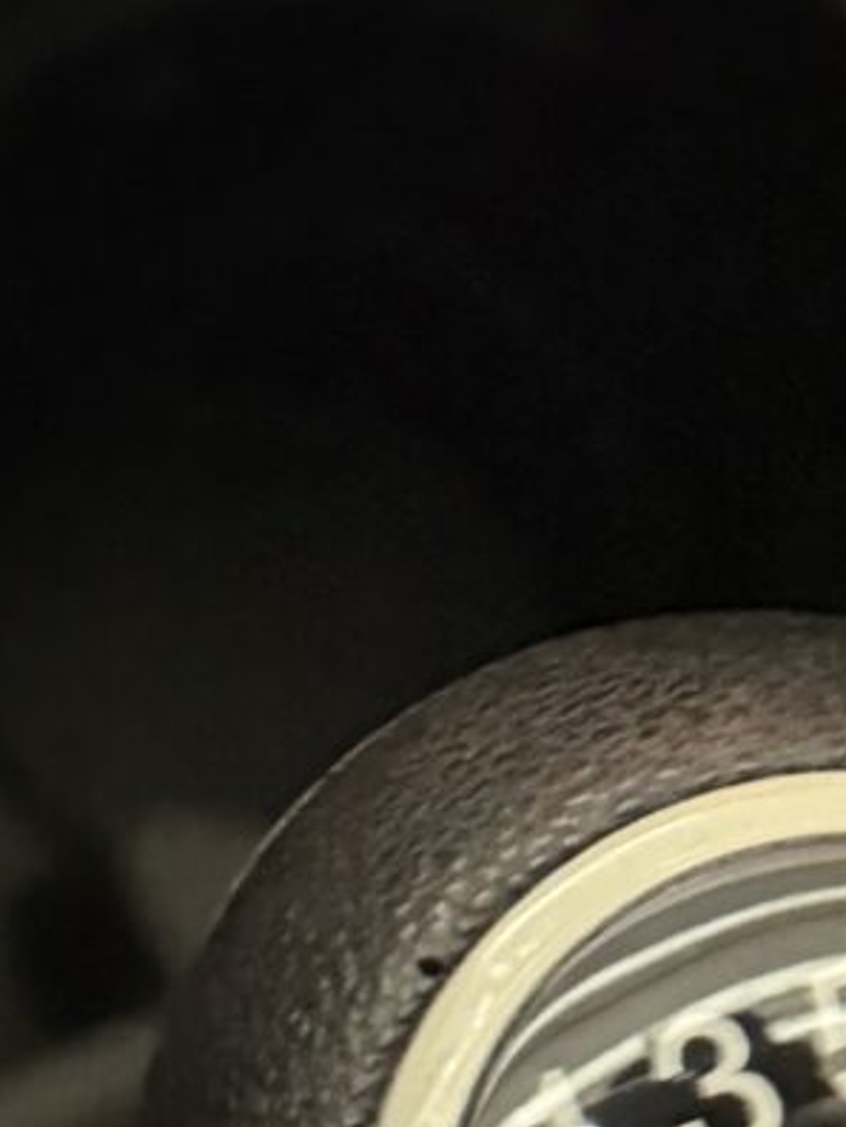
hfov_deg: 9.6
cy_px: 512
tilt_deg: -57.9
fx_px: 5051
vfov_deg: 12.7
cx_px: 536
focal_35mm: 155
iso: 5000
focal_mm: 6.76
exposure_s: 1/15
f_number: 1.78
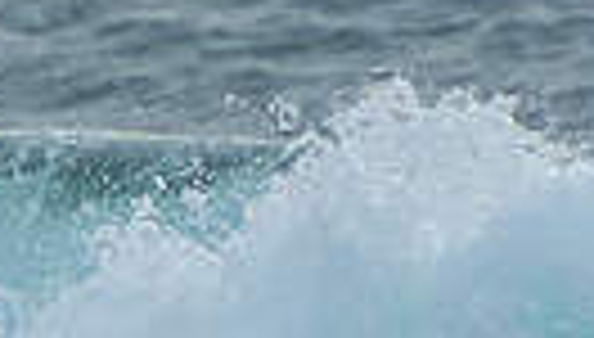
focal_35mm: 2752
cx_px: -346
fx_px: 43451
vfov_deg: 0.4
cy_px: 561
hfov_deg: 0.8
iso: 360
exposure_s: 1/1000
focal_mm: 400
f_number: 5.6
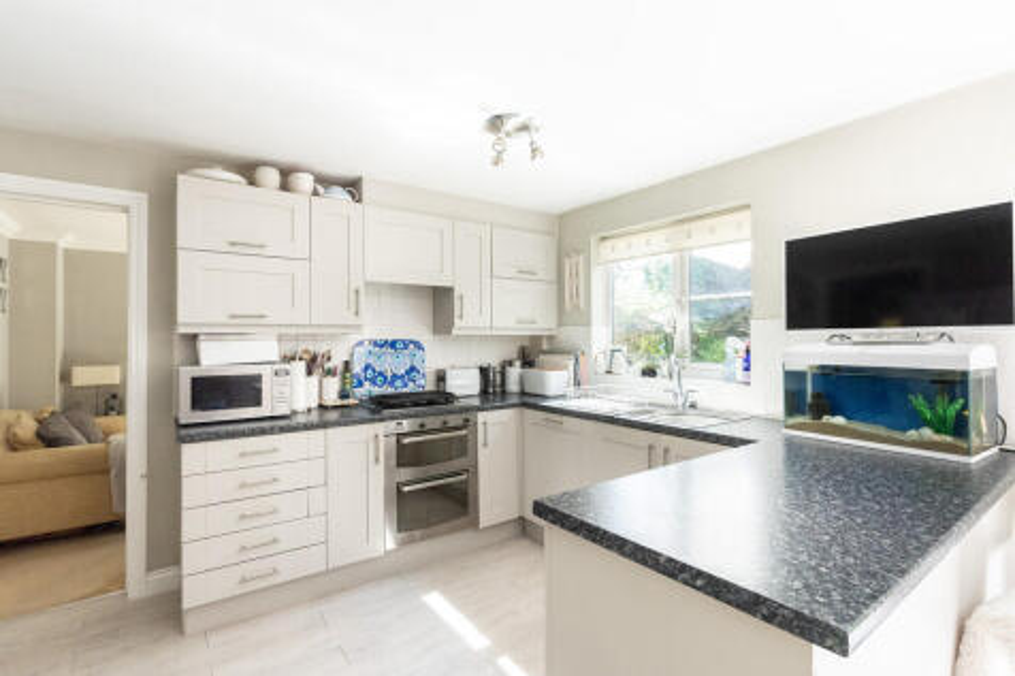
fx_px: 465
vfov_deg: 72.0
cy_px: 338
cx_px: 508
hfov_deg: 95.0
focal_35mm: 16
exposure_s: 1/320
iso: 1250
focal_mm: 16.5
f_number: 7.1
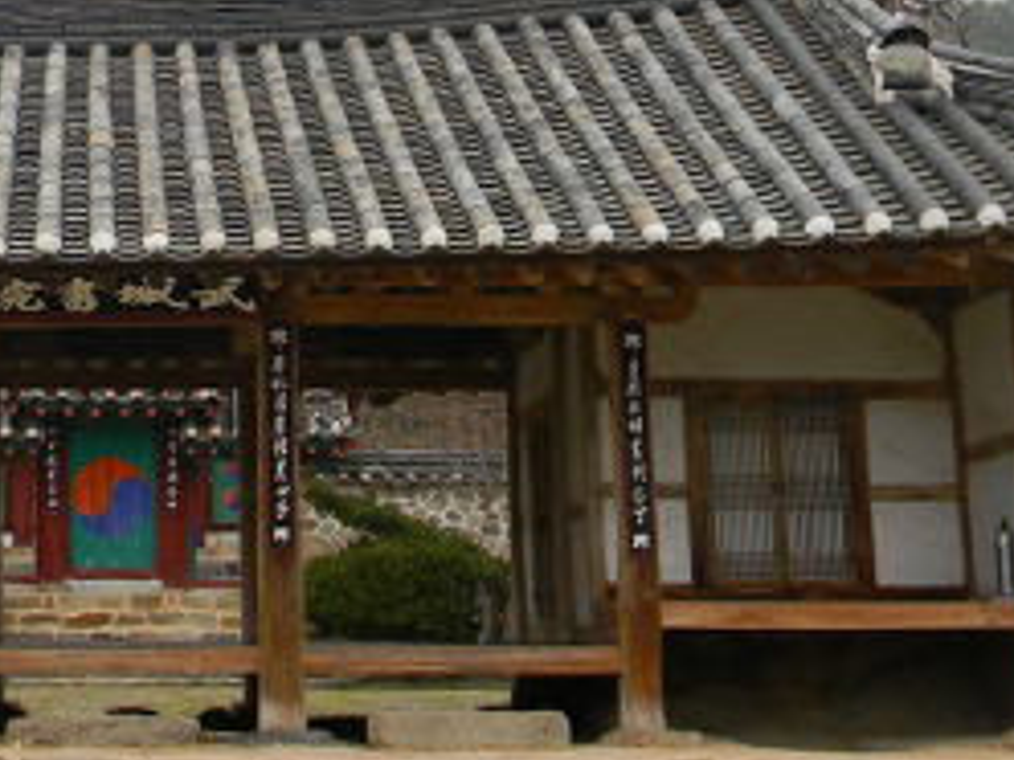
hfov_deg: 24.0
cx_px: 78
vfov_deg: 18.6
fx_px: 2314
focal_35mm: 79
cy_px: 215
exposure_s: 1/307
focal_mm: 5
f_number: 3.5
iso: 80
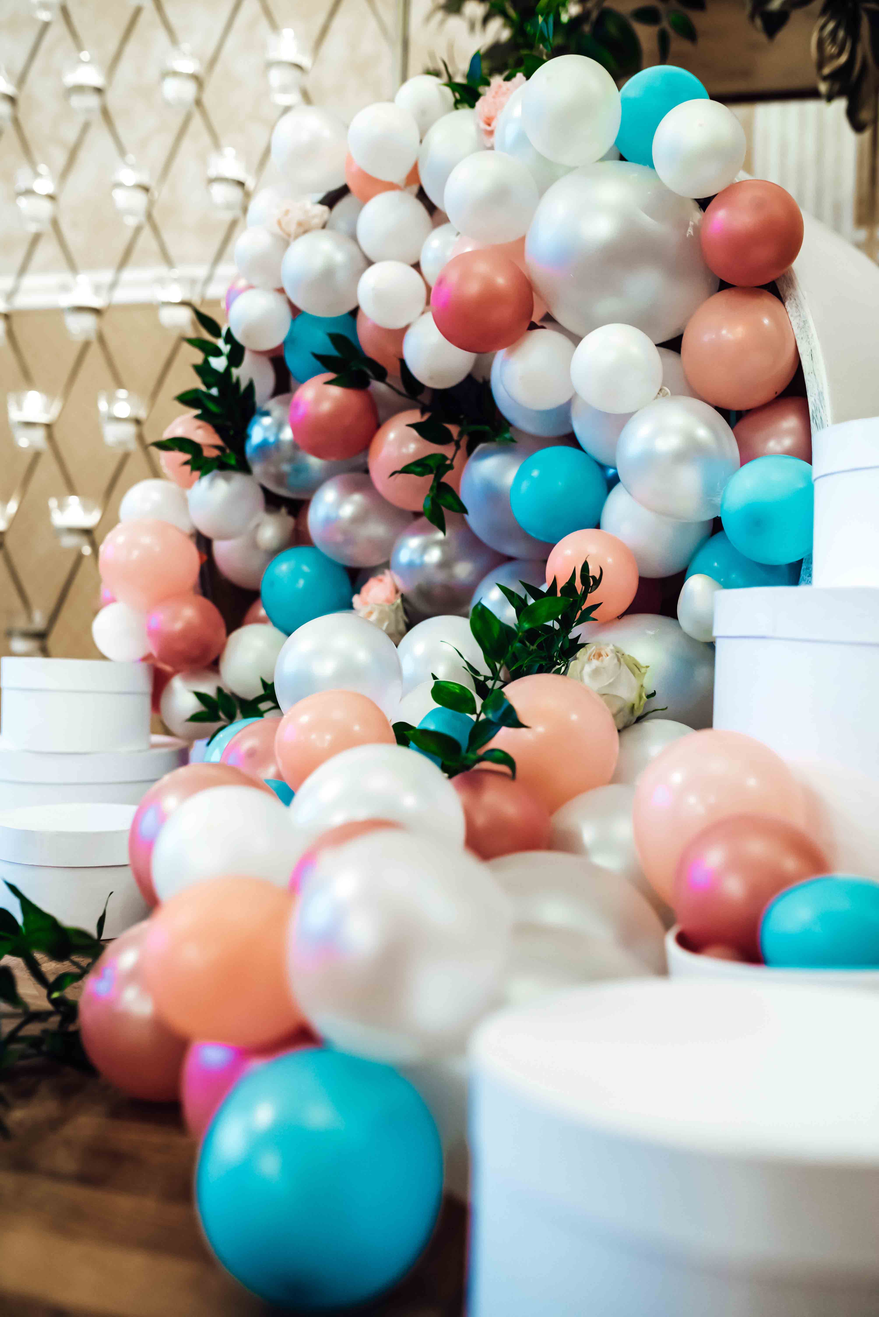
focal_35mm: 35
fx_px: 1281
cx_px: 440
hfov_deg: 37.9
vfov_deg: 54.4
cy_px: 658
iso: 1600
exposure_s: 1/250
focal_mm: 35
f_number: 2.5
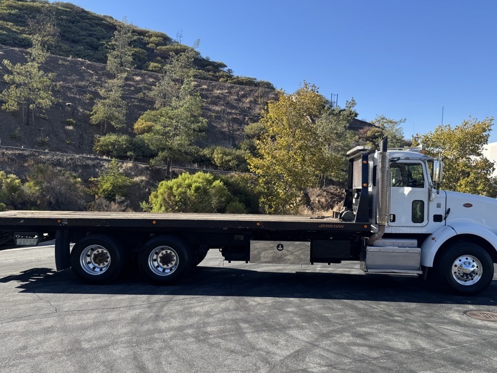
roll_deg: -1.3
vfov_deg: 45.4
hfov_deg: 58.3
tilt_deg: -2.4
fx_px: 445
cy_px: 209
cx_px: 269
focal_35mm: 31
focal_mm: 6.76
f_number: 1.78
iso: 80
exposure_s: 1/1923
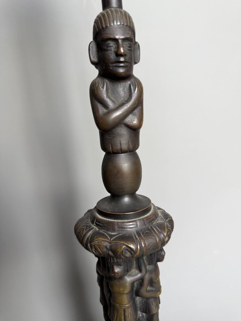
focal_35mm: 24
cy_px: 160
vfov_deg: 71.6
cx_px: 120
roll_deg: +5.0
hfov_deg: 56.8
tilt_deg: -11.5
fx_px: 223
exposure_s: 1/50
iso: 125
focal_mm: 6.76
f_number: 1.78
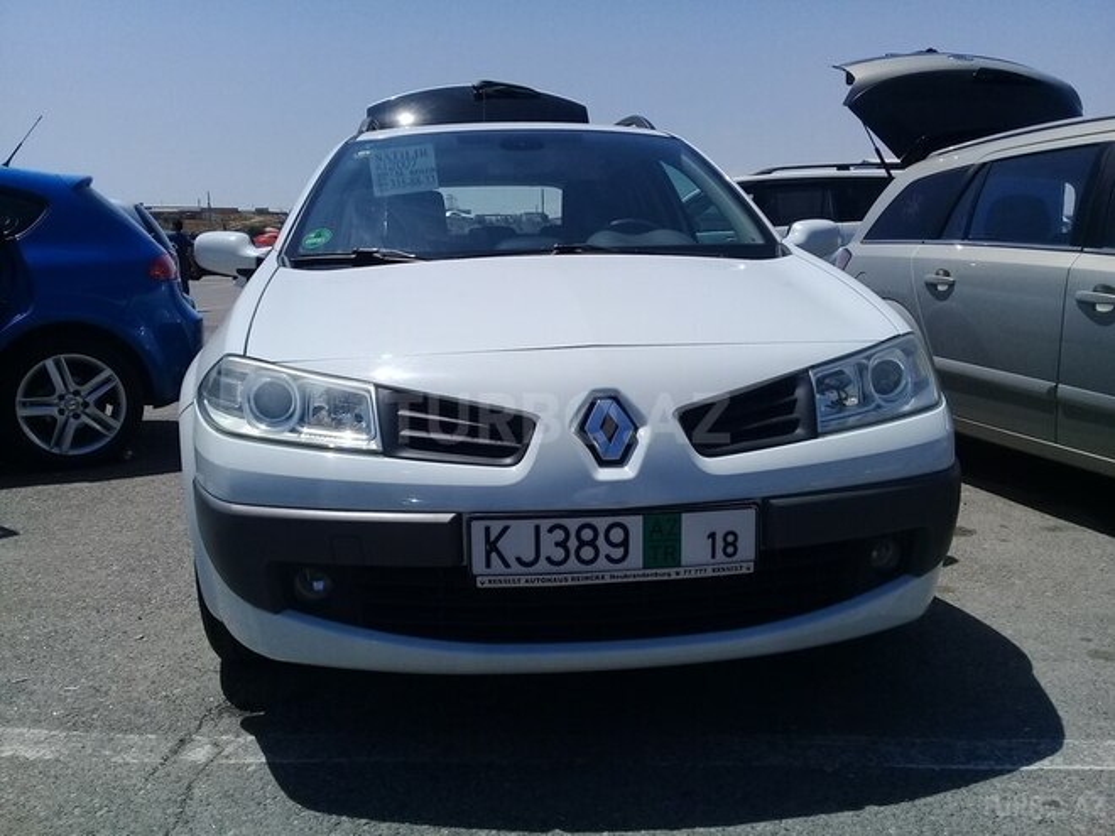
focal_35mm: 31
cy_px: 418
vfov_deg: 45.4
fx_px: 999
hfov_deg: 58.4
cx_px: 558
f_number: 2.2
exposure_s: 1/3030
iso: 50
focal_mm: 3.3
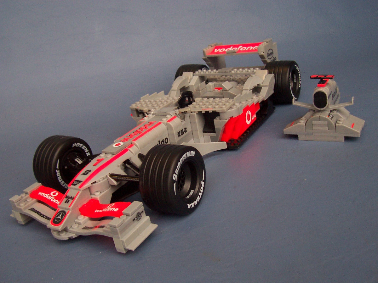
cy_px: 142
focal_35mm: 37
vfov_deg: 38.7
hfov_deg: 50.1
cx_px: 189
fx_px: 404
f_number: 2.8
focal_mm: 5.6
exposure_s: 1/30
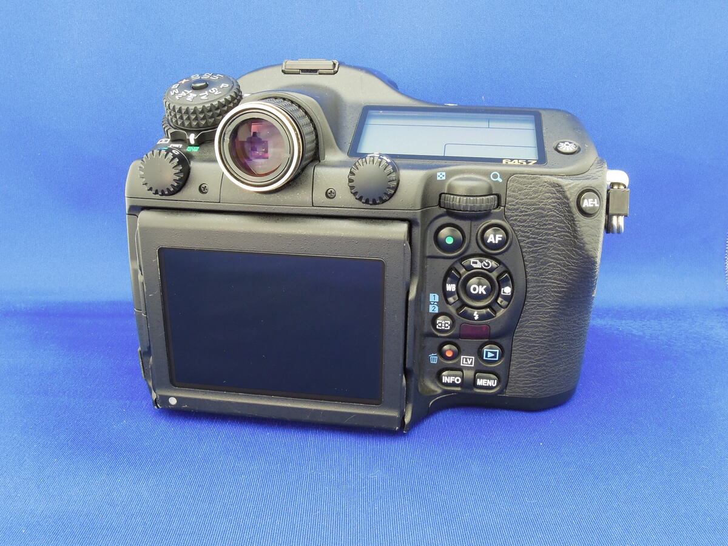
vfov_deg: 45.4
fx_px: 652
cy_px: 273
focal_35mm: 31
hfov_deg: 58.4
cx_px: 364
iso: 160
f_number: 7.5
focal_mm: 5.5
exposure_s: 1.6
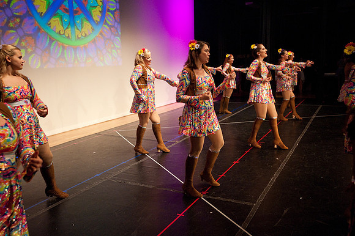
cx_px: 178
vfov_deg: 37.8
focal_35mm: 35
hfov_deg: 54.5
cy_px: 118
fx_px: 345
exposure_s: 1/200
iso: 3200
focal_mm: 35
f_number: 4
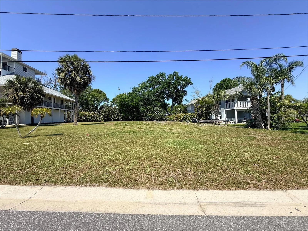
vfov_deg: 85.7
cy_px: 116
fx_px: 125
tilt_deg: +2.2
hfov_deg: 102.1
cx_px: 154
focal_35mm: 14
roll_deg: +0.8
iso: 50
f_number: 2.2
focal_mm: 2.22
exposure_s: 1/1613
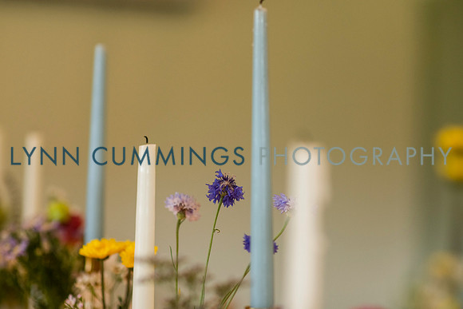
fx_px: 1201
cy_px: 151
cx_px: 228
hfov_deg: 21.8
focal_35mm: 93
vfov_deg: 14.7
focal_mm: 85
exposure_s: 1/400
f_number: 1.8
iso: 500
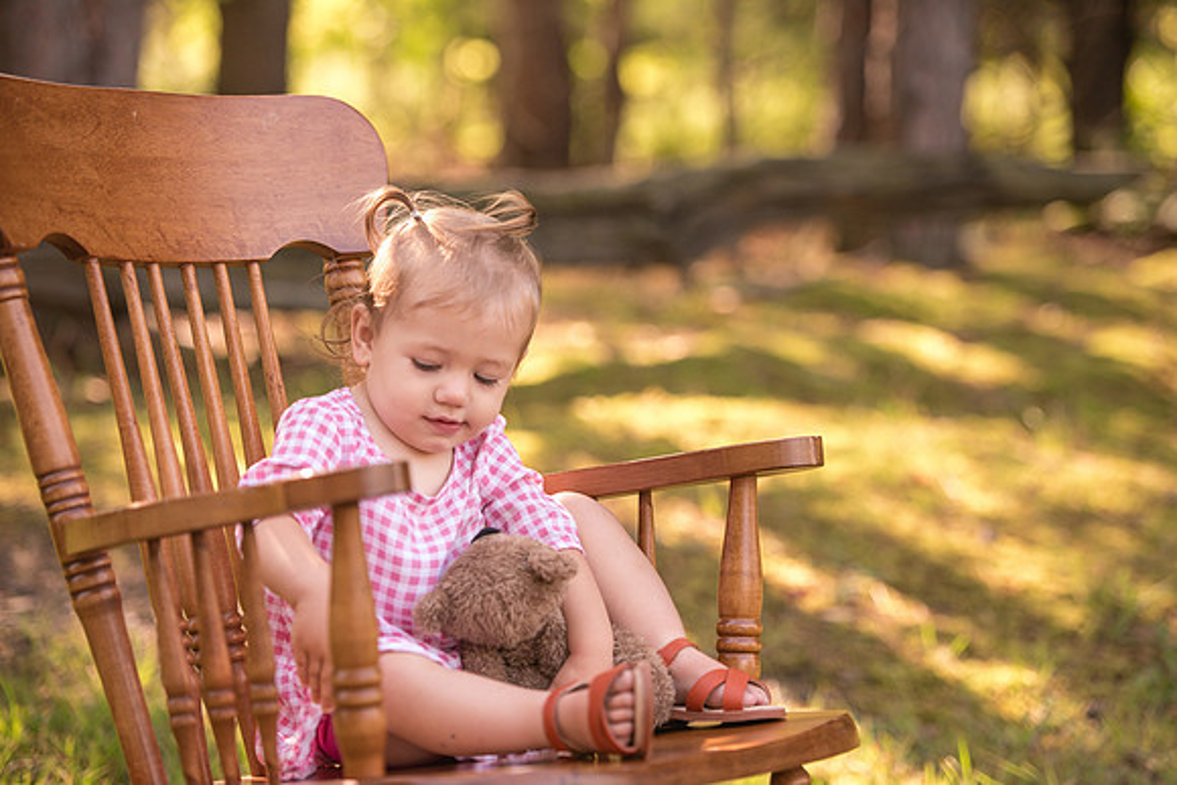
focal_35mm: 125
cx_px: 588
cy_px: 392
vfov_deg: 11.0
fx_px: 4088
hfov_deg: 16.4
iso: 400
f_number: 2.8
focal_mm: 125
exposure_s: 1/640
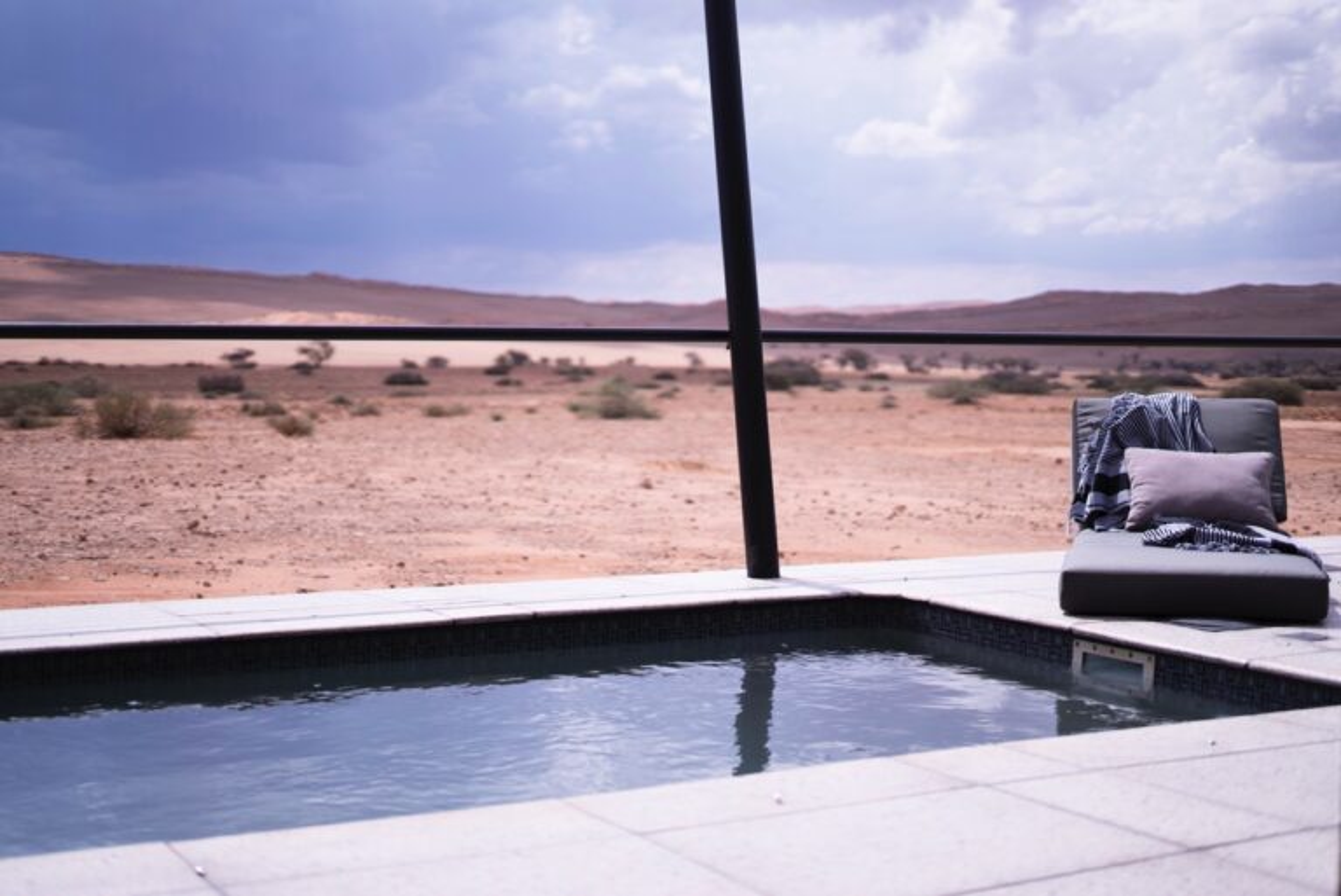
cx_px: 670
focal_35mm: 50
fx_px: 1863
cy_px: 448
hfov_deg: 39.6
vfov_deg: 27.0
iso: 200
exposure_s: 1/8000
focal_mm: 50
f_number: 1.8
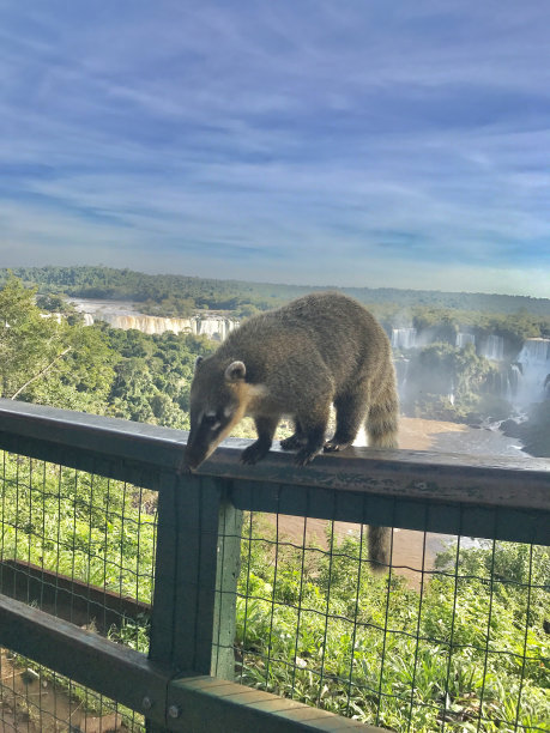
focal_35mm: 28
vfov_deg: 63.4
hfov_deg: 49.7
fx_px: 593
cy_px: 366
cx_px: 275
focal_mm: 3.99
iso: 20
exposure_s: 1/1623
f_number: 1.8
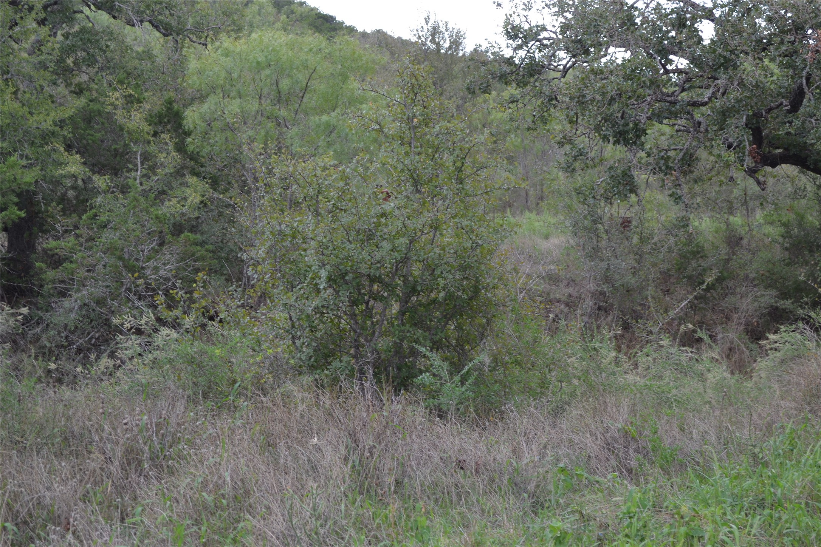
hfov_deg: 31.9
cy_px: 274
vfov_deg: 21.6
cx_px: 410
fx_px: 1437
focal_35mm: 63
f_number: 5.3
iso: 100
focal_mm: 42
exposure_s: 1/50
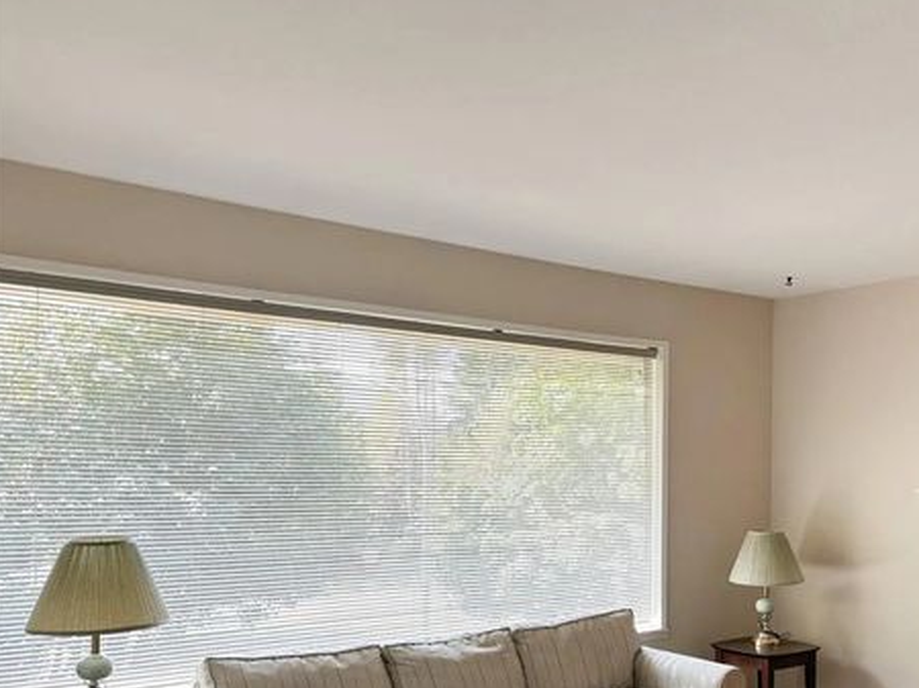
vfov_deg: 38.1
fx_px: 982
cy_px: 468
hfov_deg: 48.9
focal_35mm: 37
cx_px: 643
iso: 100
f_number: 1.6
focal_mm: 5.96
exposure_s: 1/121
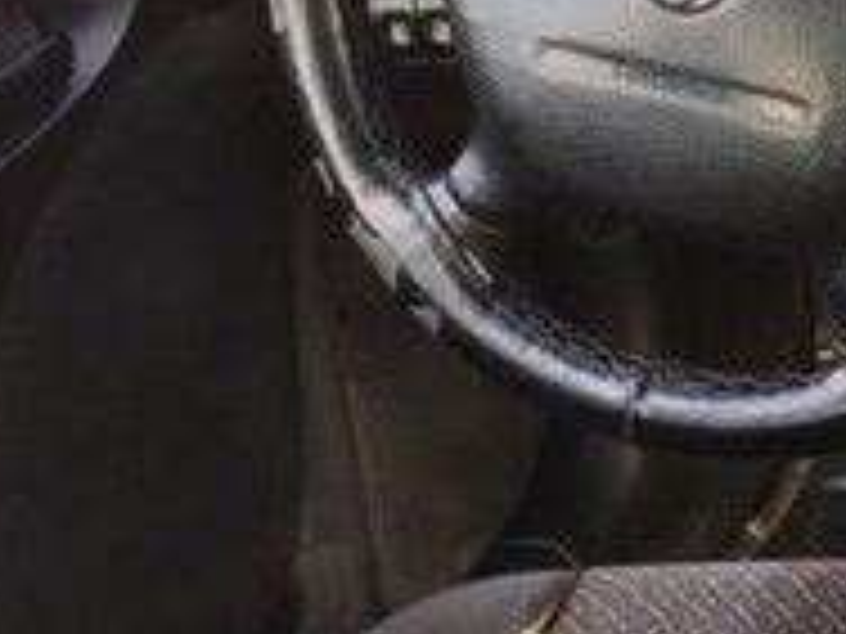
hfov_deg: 16.7
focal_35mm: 102
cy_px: 133
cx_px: 1413
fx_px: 2493
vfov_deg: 14.4
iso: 32
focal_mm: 4.15
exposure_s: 1/50
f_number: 2.2
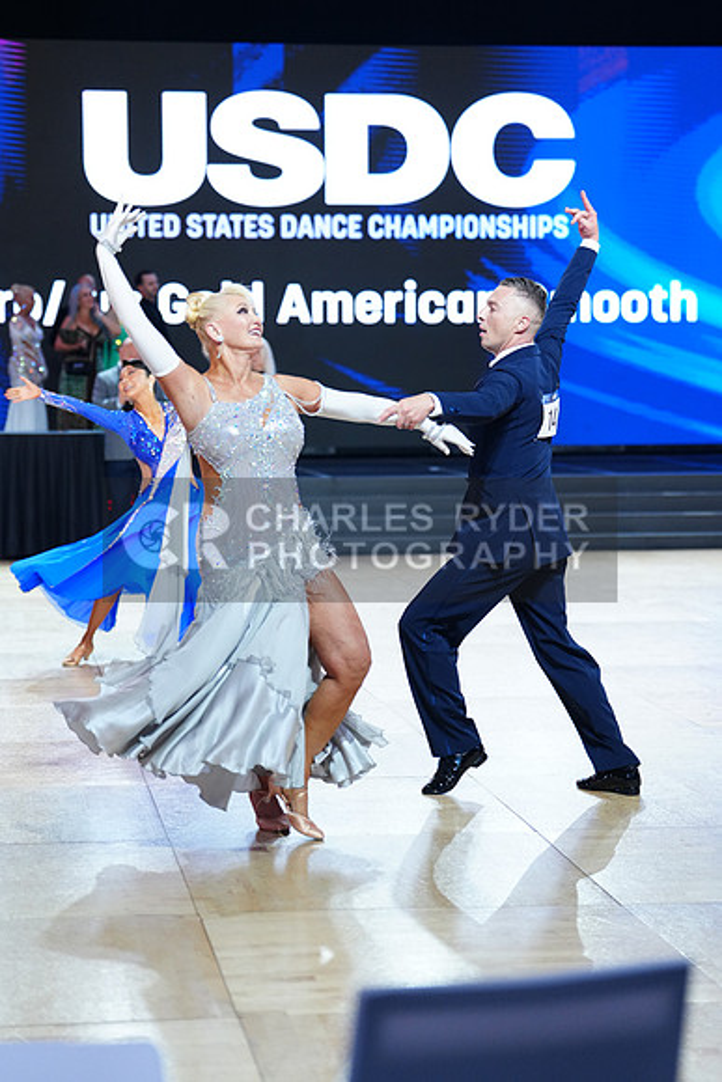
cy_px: 541
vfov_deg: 23.1
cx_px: 361
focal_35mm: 88
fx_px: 2646
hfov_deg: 15.5
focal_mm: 88
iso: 1600
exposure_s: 1/640
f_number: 2.8
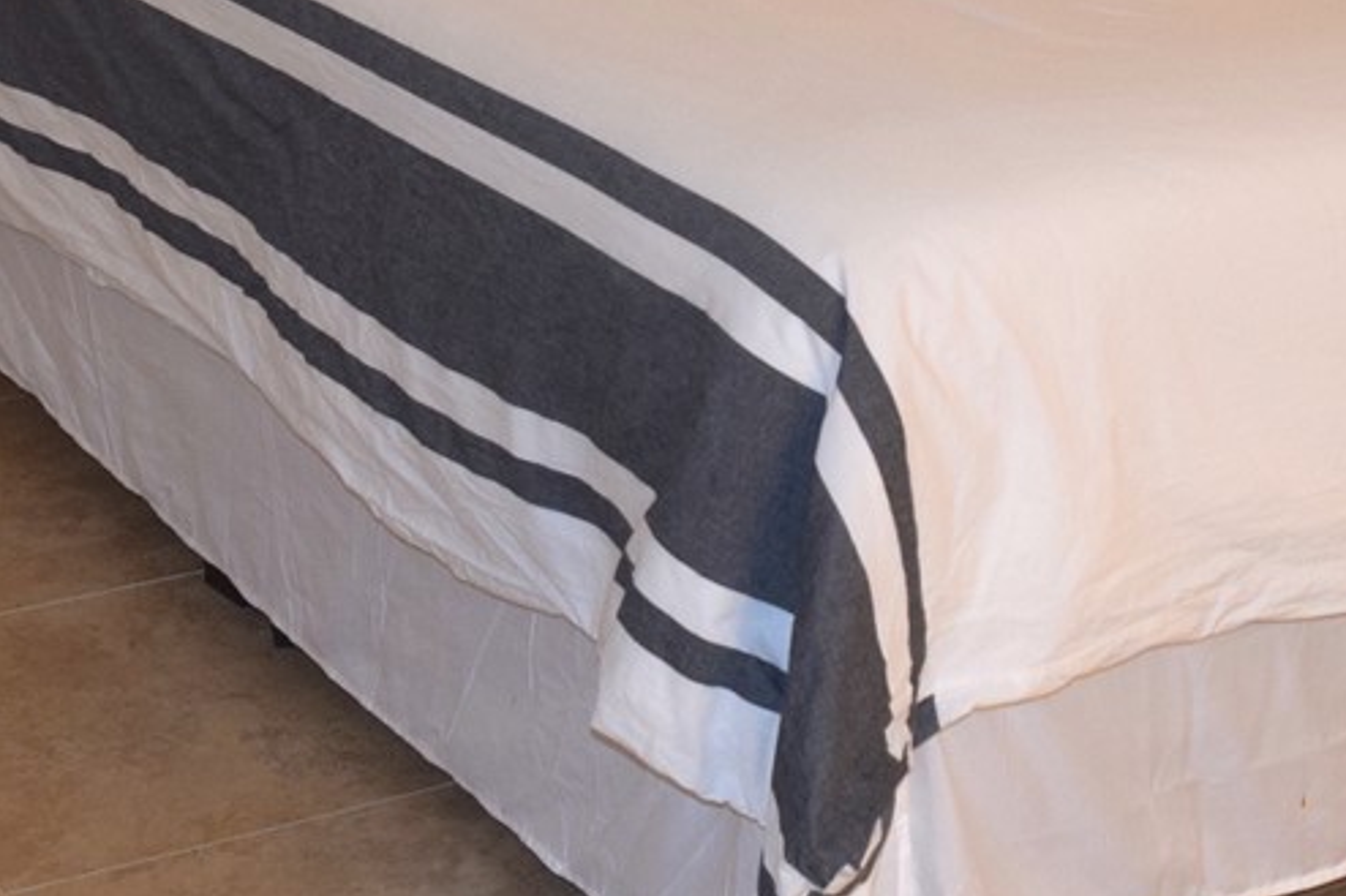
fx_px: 3850
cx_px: 737
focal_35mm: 103
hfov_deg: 19.8
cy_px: 29
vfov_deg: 13.1
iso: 800
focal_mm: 20
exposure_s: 1/80
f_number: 4.5
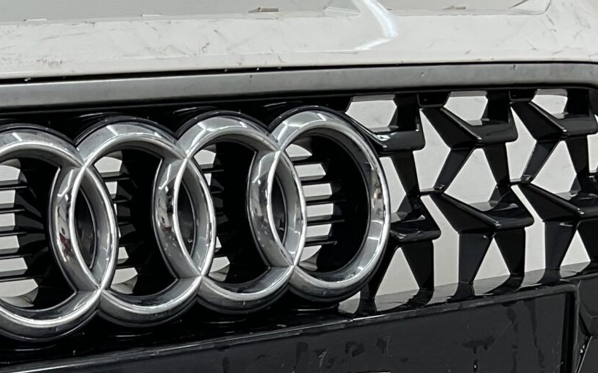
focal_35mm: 96
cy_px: 584
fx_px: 1564
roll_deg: +4.4
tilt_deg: -16.3
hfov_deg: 20.6
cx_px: -62
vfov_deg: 12.8
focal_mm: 3
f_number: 1.8
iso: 16
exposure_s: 1/122
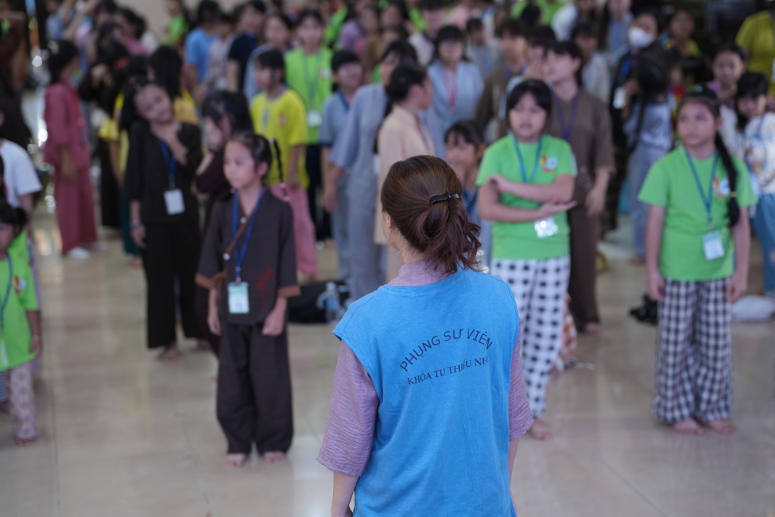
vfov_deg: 17.9
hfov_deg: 26.7
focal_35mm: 76
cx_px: 388
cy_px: 258
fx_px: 1636
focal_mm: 76
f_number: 2.8
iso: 1000
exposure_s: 1/100
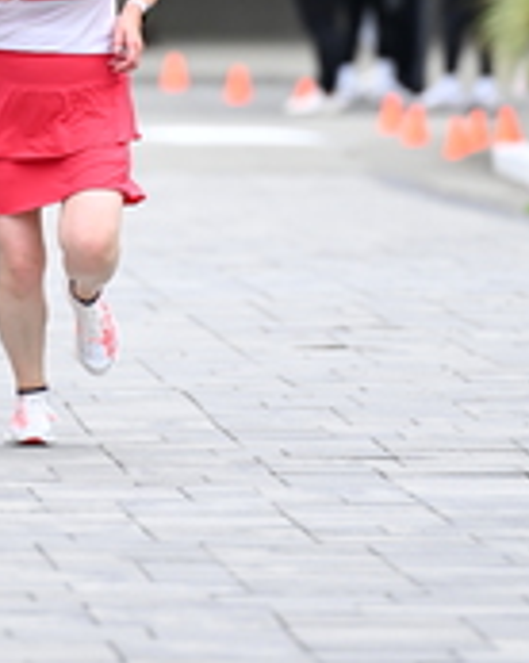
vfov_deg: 3.2
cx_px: 201
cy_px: -31
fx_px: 11704
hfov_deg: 2.6
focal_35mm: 597
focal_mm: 200
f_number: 2.8
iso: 640
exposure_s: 1/2000
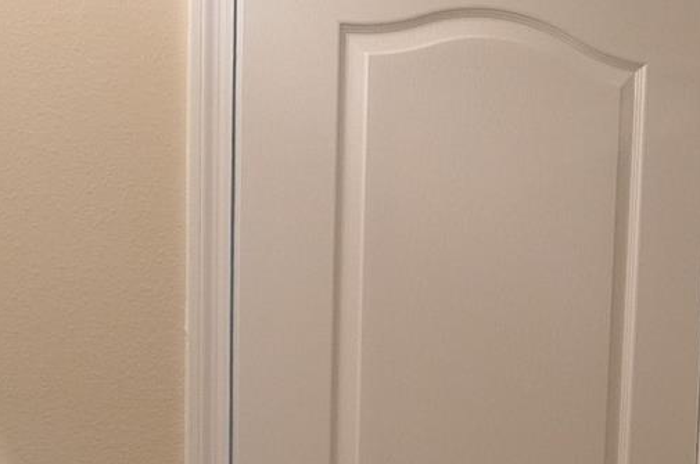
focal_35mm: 76
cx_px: 595
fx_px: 1475
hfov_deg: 26.0
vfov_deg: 17.0
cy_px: 580
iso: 250
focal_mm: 5.1
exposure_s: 1/60
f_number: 2
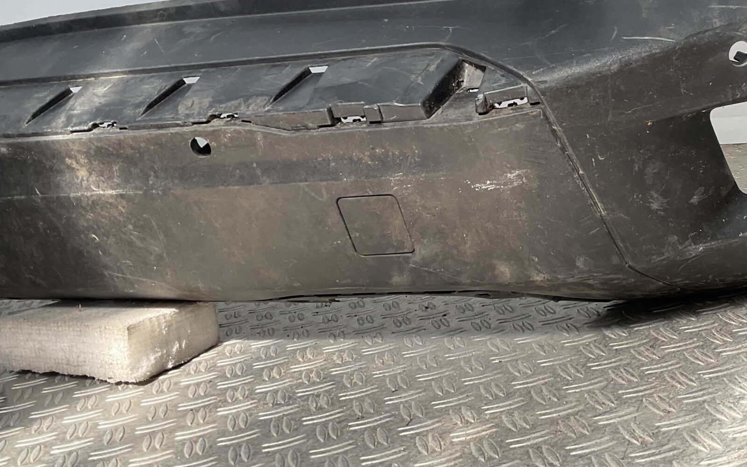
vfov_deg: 26.0
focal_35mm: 49
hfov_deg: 40.4
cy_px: 116
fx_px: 998
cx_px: 511
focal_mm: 3
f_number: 1.8
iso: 16
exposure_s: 1/272
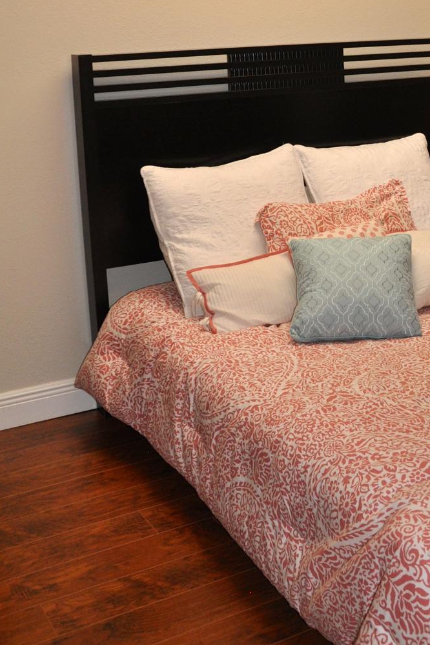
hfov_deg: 24.0
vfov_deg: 35.9
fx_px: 967
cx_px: 424
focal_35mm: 54
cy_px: 146
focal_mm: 18
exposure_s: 1/125
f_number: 3.5
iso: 500
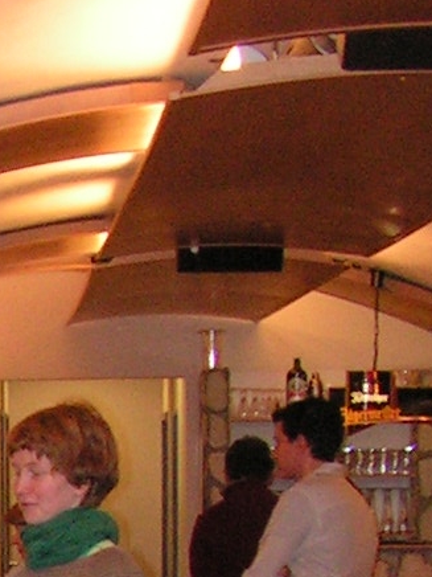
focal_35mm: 169
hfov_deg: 8.3
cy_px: 904
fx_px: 2812
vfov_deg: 11.2
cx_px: -501
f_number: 3.2
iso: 200
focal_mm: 6
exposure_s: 1/40
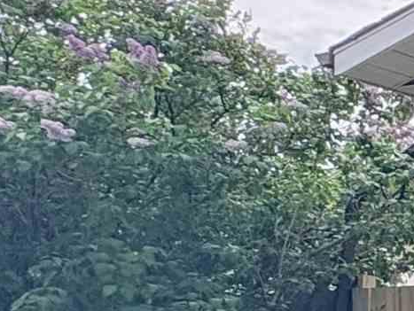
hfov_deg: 11.5
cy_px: 468
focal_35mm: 92
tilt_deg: -1.7
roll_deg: +0.2
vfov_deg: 14.9
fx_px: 1101
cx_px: 1246
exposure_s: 1/771
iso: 40
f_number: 2.2
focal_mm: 2.22
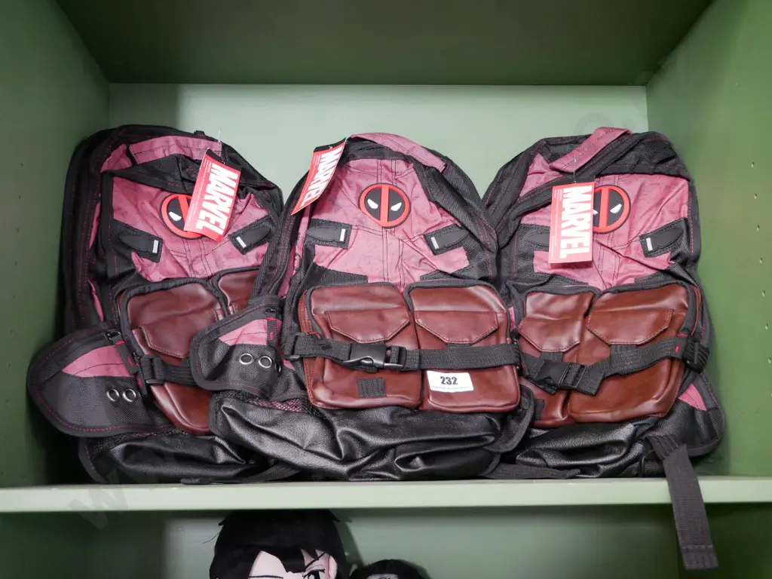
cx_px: 386
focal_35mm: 36
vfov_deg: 39.7
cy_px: 290
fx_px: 803
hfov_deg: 51.4
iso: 3200
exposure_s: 1/30
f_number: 3.9
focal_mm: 18
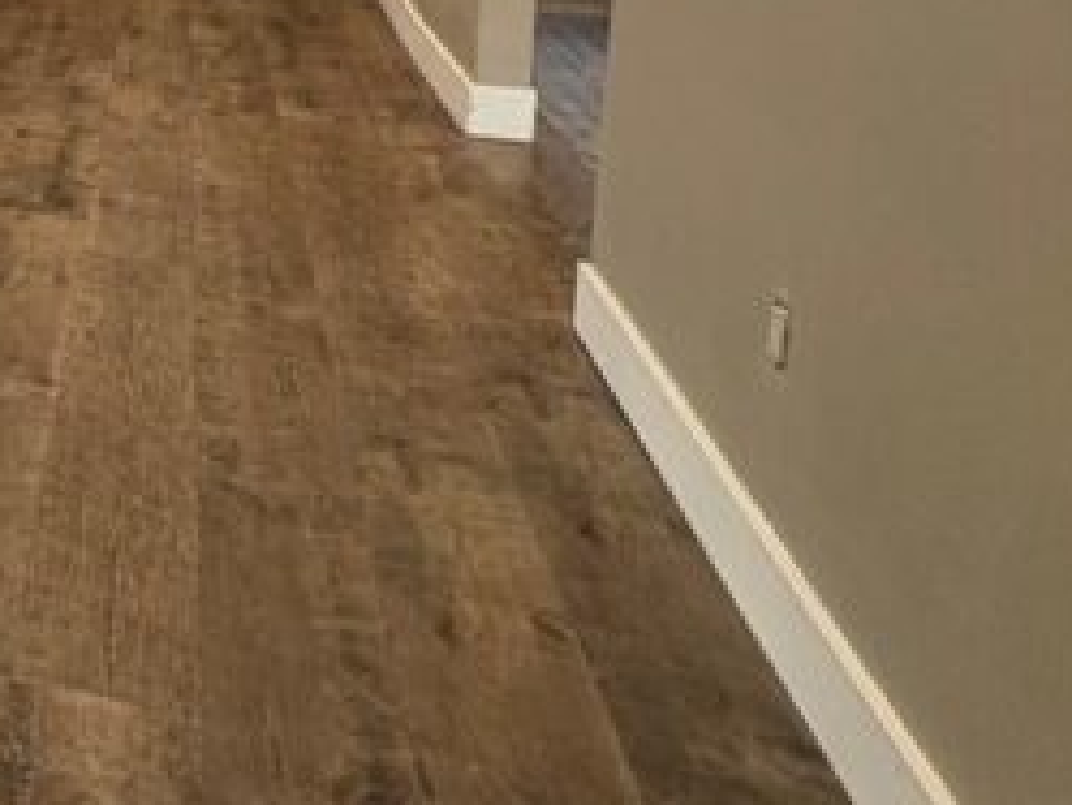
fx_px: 1394
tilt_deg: -7.7
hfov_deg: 28.9
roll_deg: +2.2
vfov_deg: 28.4
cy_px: -142
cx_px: -486
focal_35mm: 45
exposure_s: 1/120
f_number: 2.2
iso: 200
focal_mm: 2.22
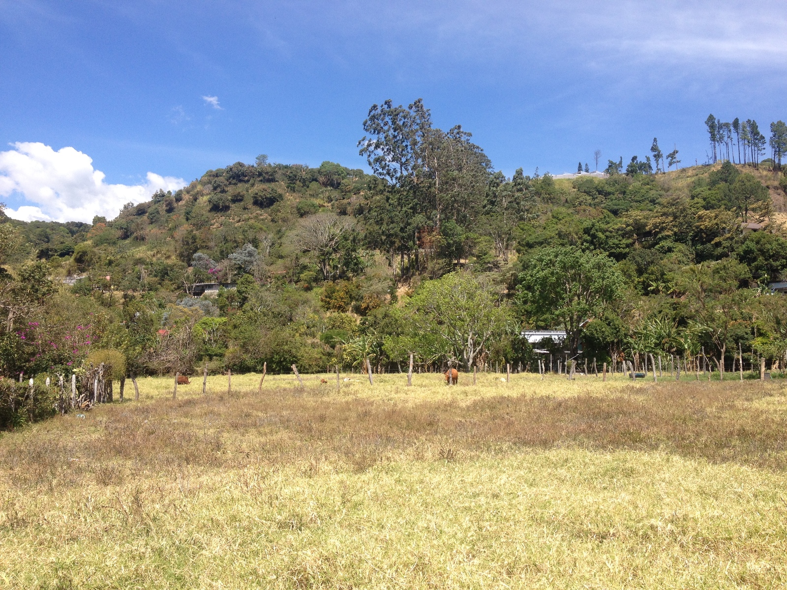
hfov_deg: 52.6
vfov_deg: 40.7
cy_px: 295
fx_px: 796
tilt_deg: +1.6
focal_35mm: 35
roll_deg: -0.3
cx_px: 394
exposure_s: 1/1227
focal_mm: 4.28
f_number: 2.4
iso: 50
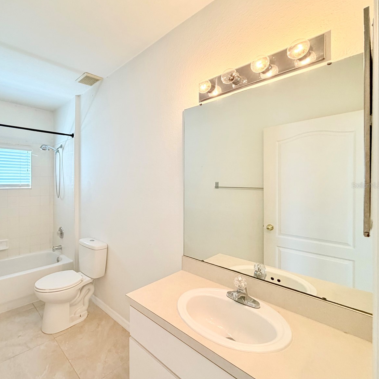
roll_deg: -0.1
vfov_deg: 84.0
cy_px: 185
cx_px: 122
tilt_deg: +0.9
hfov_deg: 80.8
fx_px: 211
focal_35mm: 17
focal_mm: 2.22
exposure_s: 1/60
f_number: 2.2
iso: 200
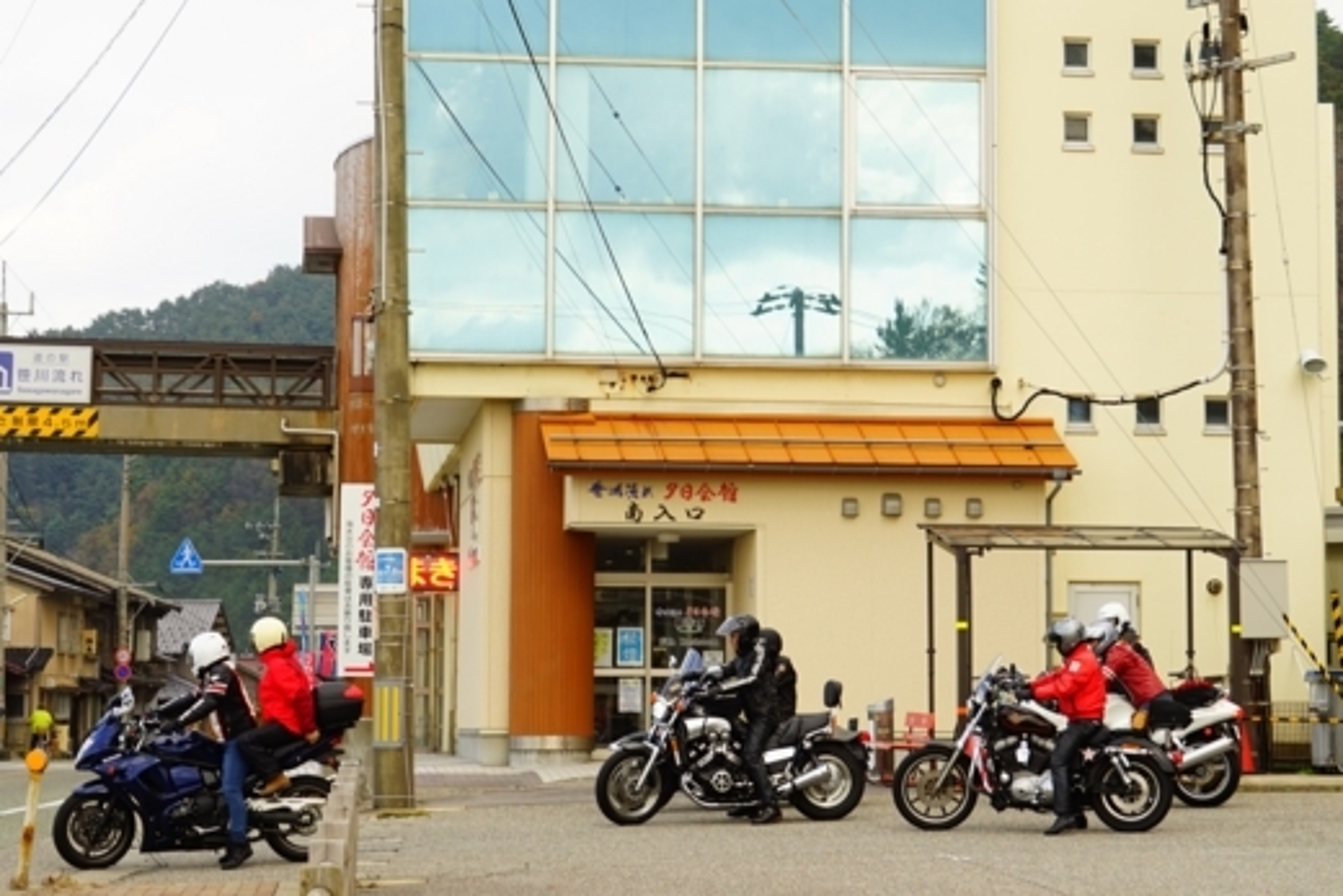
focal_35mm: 83
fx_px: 3097
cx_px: 770
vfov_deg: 16.4
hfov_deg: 24.4
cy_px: 307
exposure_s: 1/80
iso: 100
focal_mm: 54
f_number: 6.3
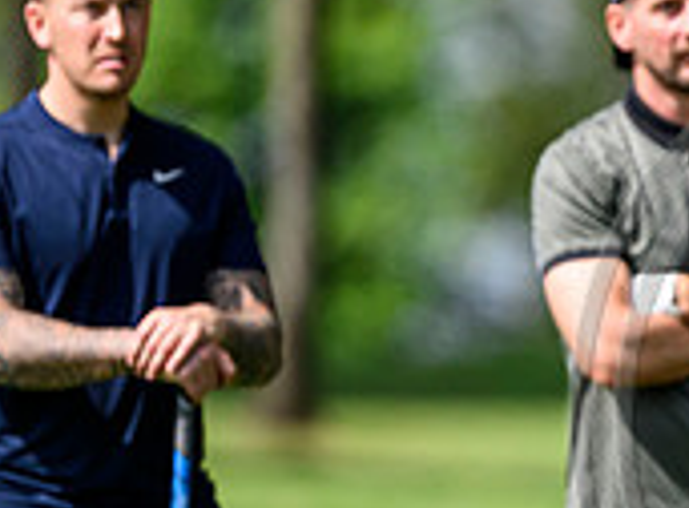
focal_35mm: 1540
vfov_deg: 1.0
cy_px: 360
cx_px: 1184
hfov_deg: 1.3
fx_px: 30460
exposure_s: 1/4000
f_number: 3.5
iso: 500
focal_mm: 400
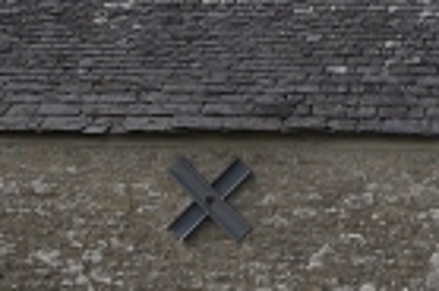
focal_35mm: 141
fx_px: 1713
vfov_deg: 9.7
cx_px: 436
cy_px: 127
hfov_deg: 14.4
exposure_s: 1/60
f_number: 14
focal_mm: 17
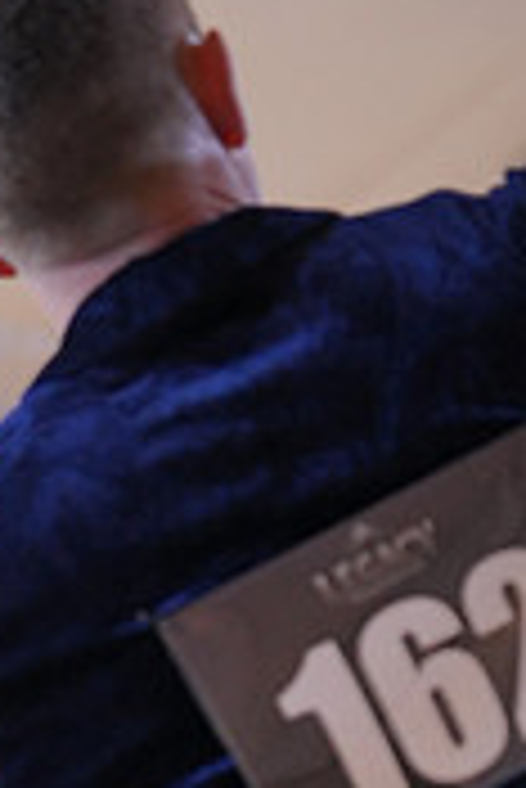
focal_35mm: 166
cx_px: 83
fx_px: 3631
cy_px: 1063
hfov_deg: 8.3
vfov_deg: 12.0
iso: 1250
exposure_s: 1/500
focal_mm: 50
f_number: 2
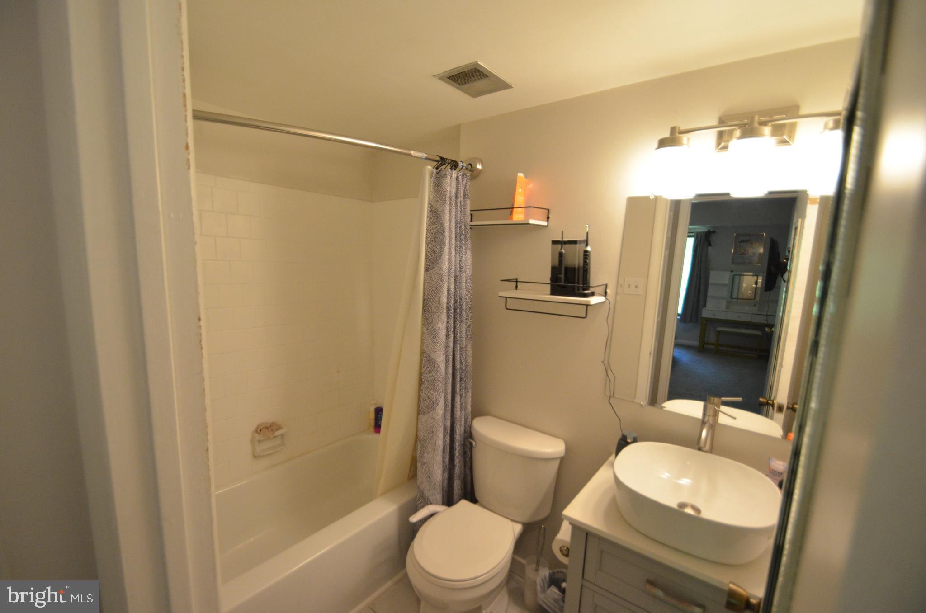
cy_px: 306
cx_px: 463
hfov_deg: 100.5
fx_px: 385
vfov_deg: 77.1
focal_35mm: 15
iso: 1600
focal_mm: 10
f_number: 3.5
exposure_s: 1/320
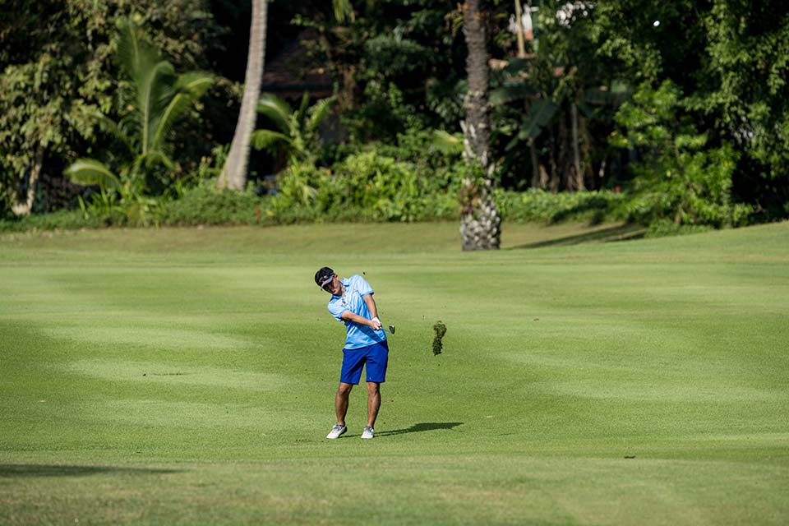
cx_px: 394
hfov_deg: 5.2
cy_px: 263
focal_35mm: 400
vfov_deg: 3.4
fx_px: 8766
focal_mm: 400
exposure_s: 1/800
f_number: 5.6
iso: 80
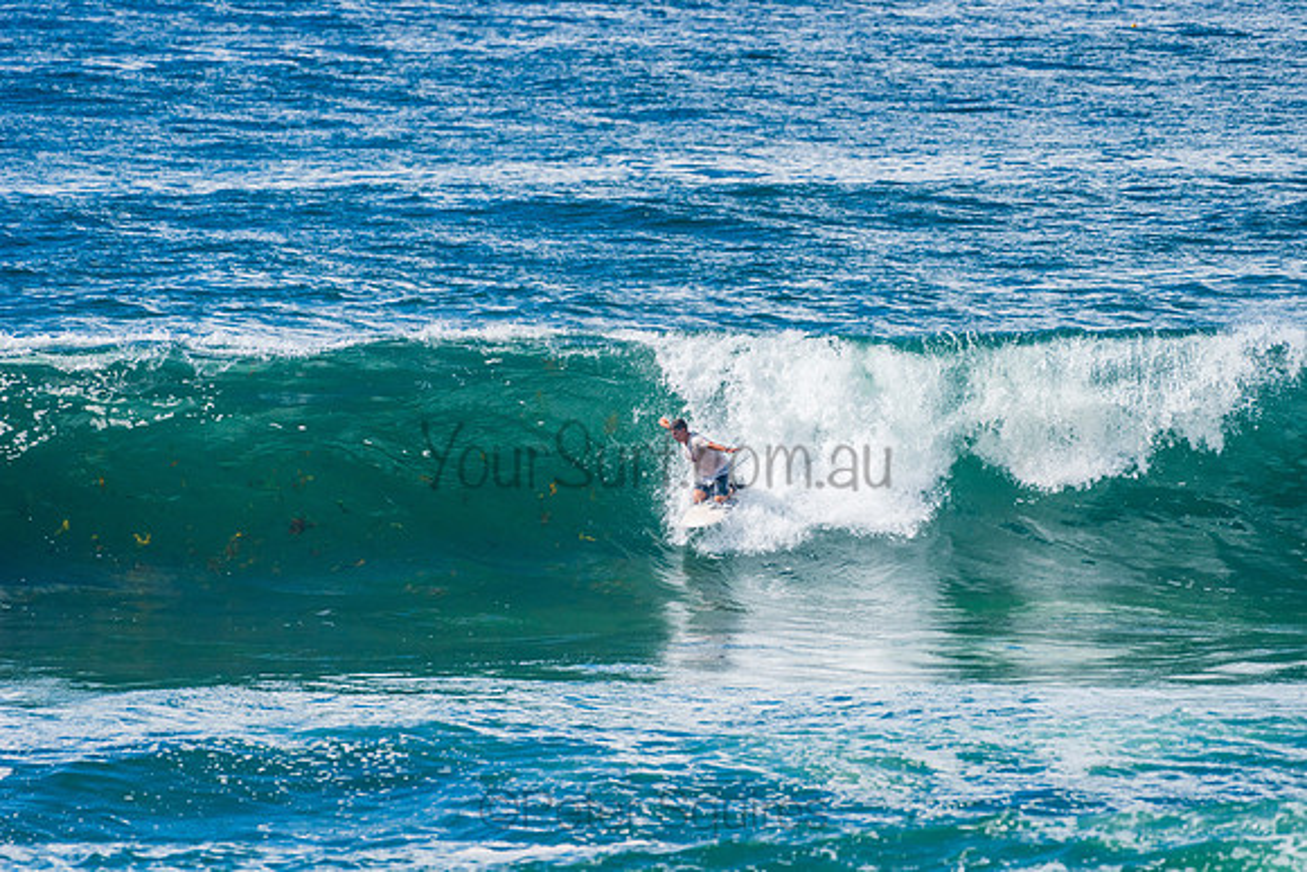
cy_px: 436
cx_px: 654
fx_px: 18156
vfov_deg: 2.8
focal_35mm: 500
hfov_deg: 4.1
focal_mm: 500
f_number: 5.6
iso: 250
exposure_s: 1/2000
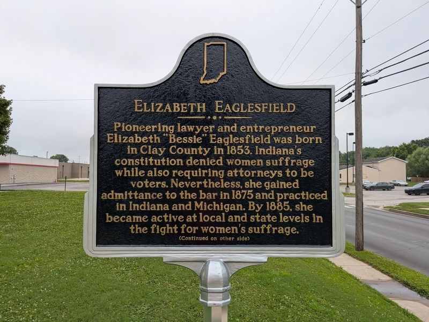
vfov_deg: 54.9
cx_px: 214
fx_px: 310
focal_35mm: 25
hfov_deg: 69.4
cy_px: 161
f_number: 1.89
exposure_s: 1/501
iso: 50
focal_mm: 5.43
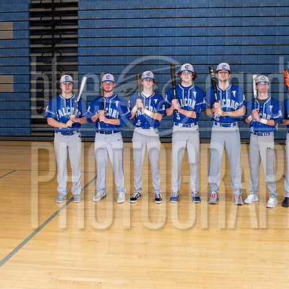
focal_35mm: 39
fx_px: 368
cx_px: 155
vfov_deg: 42.6
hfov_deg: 42.8
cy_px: 114
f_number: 3.5
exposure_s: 1/250
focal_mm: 24
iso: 640
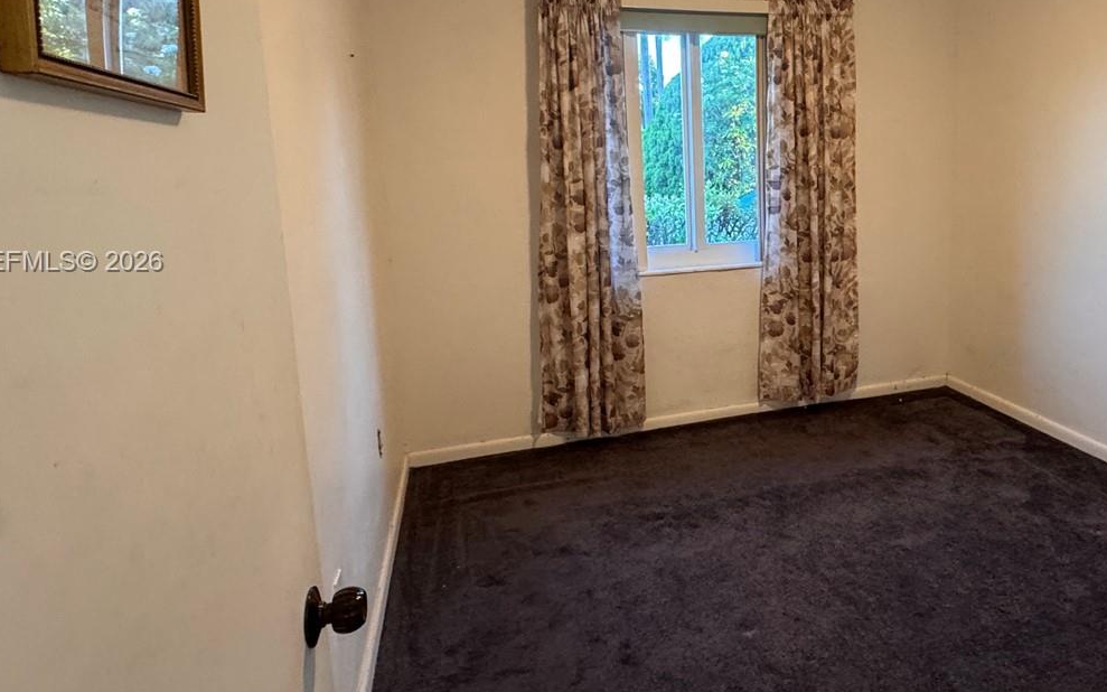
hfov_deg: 73.2
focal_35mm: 24
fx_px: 724
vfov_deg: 50.6
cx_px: 710
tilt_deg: -10.9
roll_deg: +0.6
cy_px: 263
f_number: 2.2
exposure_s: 1/60
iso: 320
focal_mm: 2.22
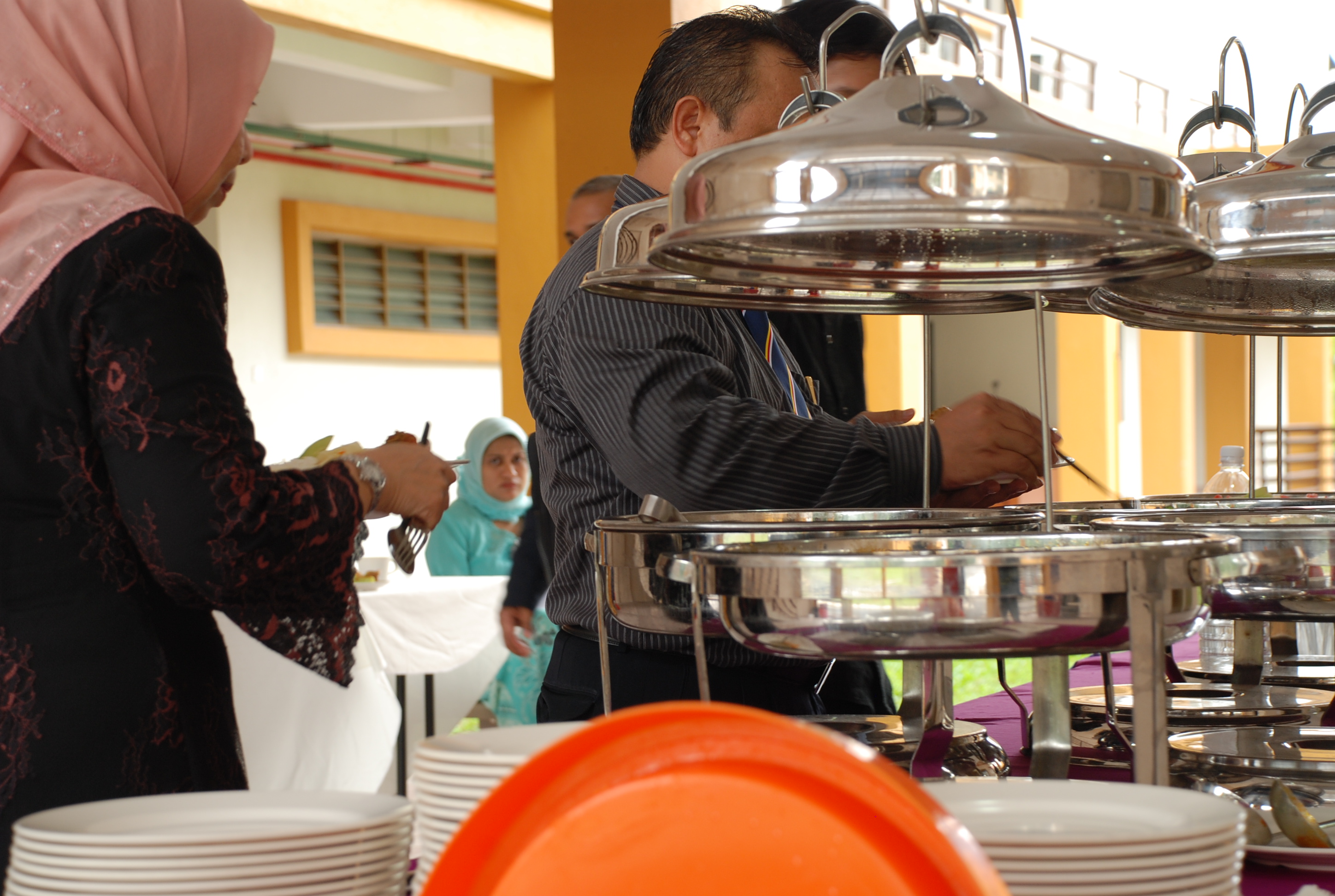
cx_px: 668
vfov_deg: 15.8
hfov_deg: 23.3
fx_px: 3233
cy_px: 448
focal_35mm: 87
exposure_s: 1/40
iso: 200
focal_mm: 58
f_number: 5.3
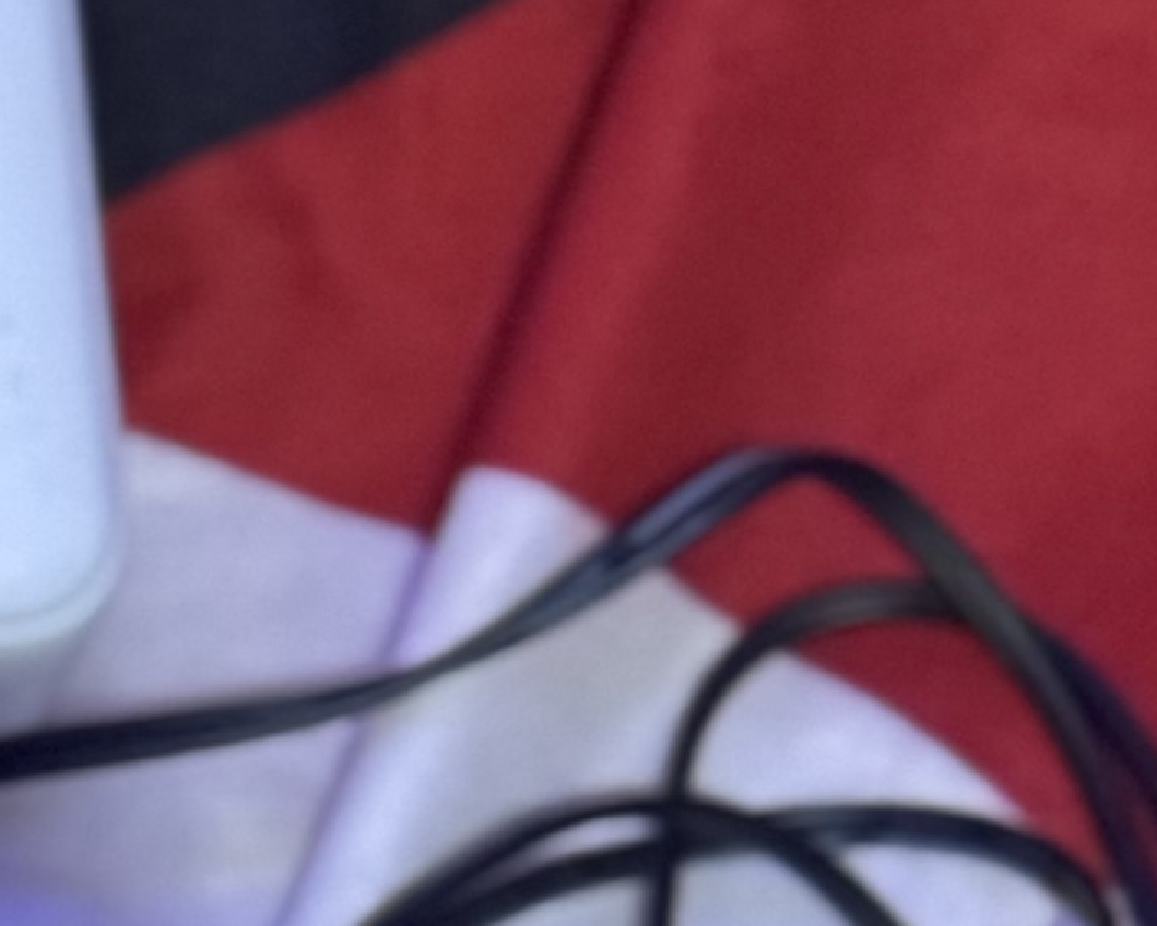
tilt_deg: -73.8
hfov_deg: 7.9
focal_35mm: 235
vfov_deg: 6.4
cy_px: 1986
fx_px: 8046
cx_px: -963
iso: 640
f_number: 1.78
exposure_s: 1/30
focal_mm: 6.76
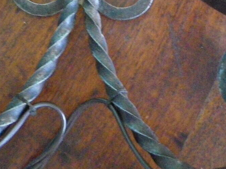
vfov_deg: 16.6
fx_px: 548
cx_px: 88
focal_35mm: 84
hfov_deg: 23.2
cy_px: -50
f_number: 2.6
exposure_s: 1/10
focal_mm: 4.9
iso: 800
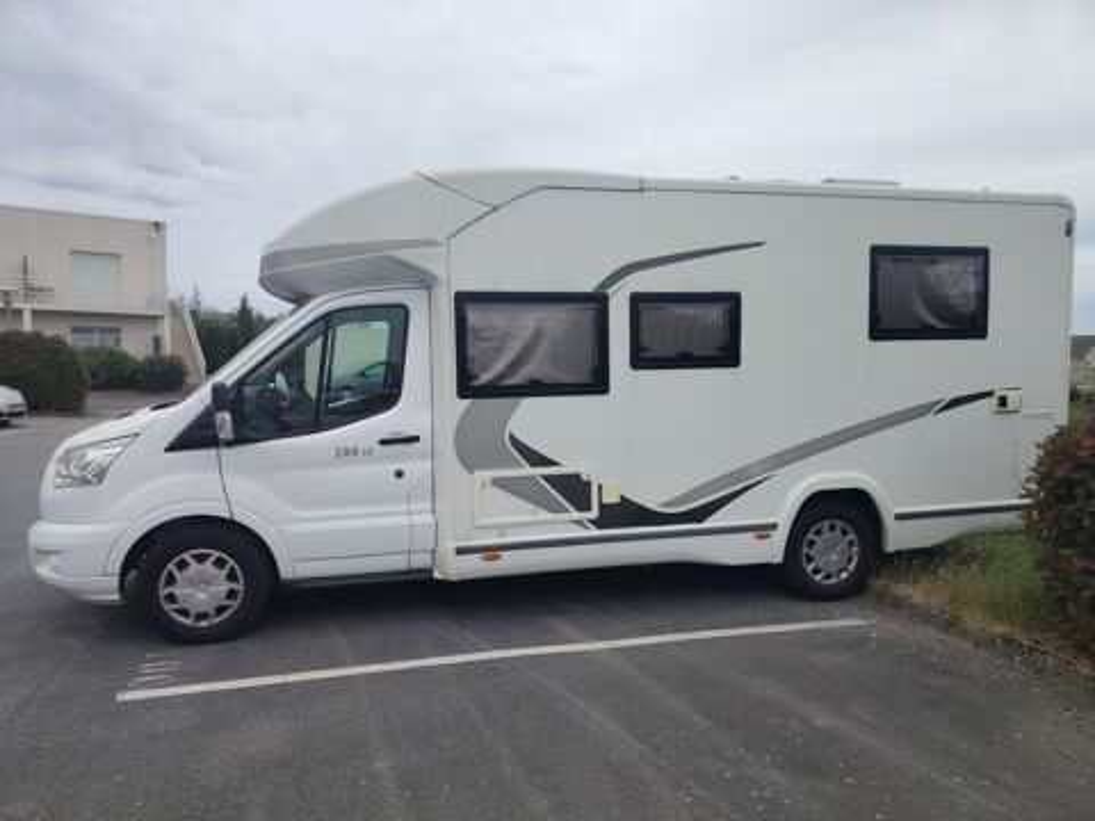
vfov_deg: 56.8
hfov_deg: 71.6
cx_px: 548
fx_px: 759
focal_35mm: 24
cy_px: 410
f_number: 1.75
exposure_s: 1/826
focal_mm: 5.25
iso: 100
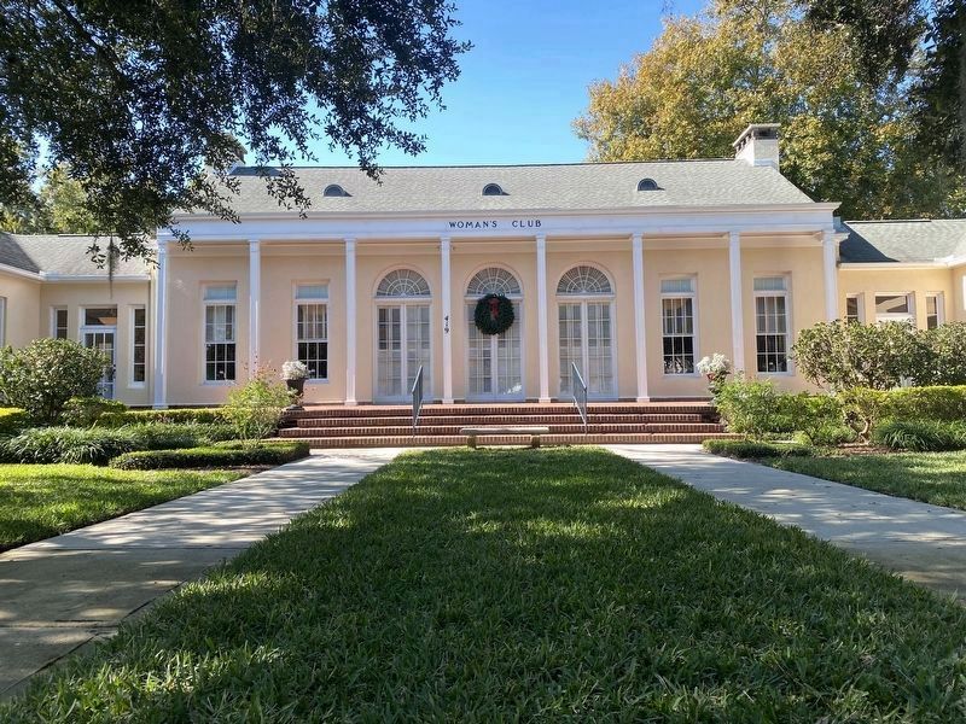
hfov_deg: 67.3
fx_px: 726
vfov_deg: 53.1
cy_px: 362
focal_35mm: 26
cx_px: 483
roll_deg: +0.2
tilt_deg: +1.7
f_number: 1.8
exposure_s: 1/742
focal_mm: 4.25
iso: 32
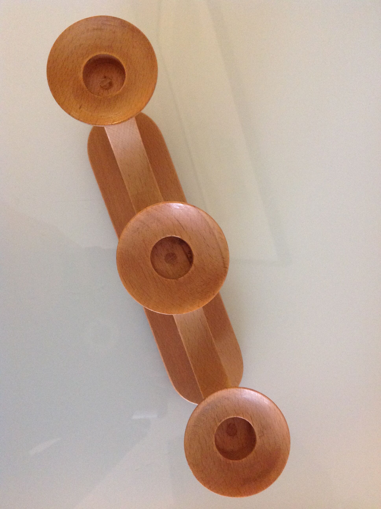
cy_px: 254
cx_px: 190
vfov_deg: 52.7
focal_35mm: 35
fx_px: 515
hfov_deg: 40.6
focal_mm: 4.28
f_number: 2.4
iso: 320
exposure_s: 1/17
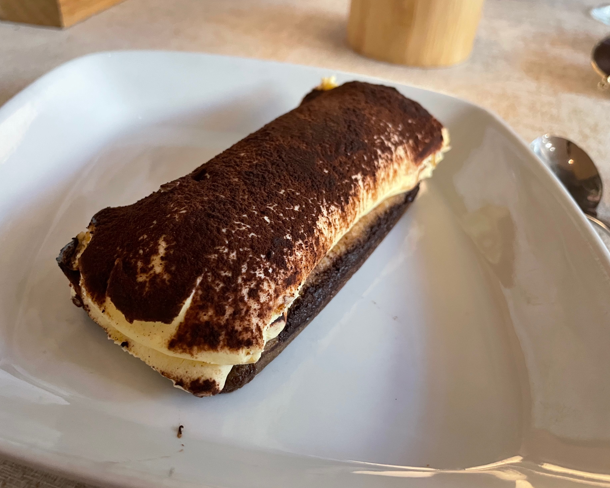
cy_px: 238
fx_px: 506
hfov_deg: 62.2
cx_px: 288
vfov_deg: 51.5
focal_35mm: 28
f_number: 1.6
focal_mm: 4.2
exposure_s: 1/50
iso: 320
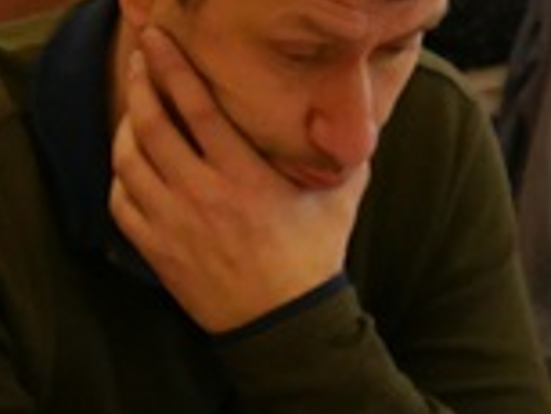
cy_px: 104
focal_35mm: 196
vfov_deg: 7.6
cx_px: 371
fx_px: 3122
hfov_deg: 10.1
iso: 1000
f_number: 3.6
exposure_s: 1/160
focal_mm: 15
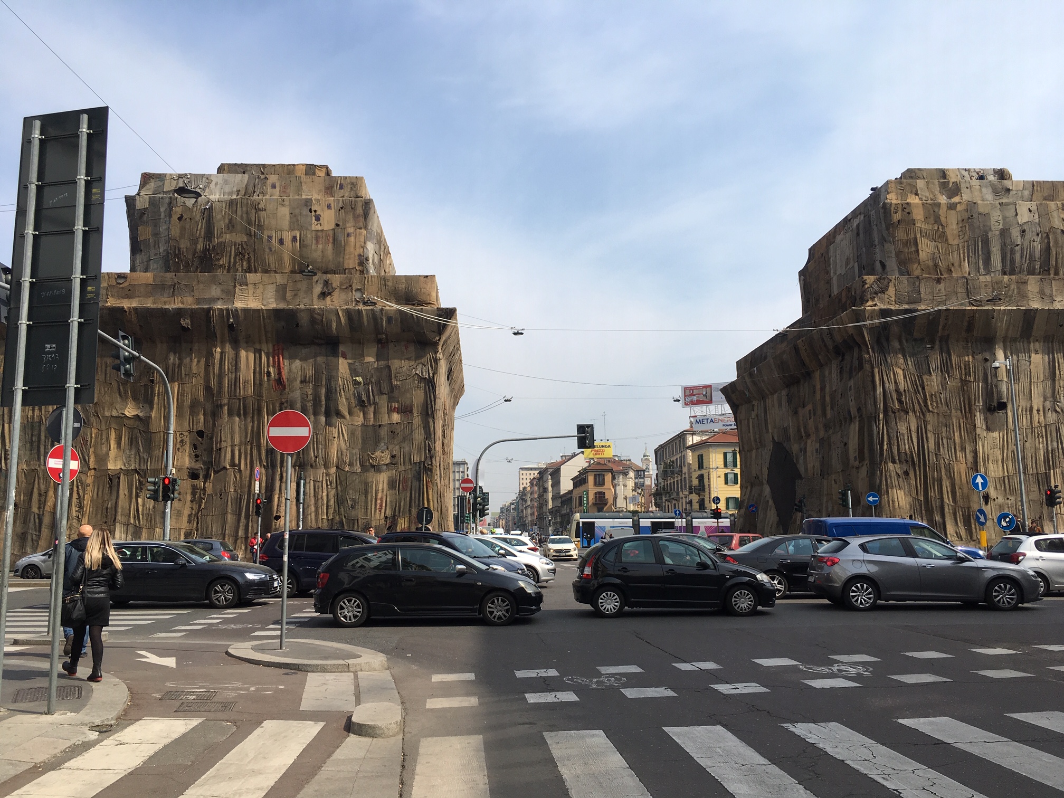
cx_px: 532
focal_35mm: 29
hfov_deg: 61.7
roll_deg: +1.0
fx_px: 891
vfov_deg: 48.2
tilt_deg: +8.0
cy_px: 399
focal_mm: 4.15
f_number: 2.2
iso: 25
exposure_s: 1/1399
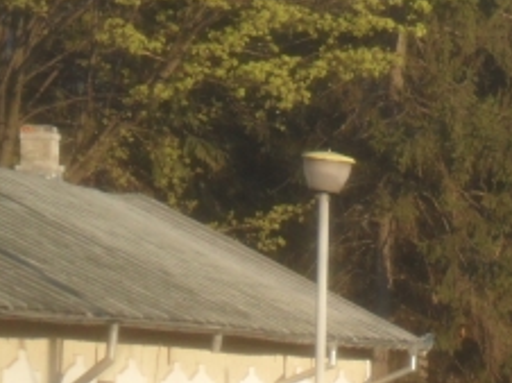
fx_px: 5496
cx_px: 705
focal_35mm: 372
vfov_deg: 4.0
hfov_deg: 5.3
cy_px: 73
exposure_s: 1/125
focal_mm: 18.9
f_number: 5.8
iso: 100
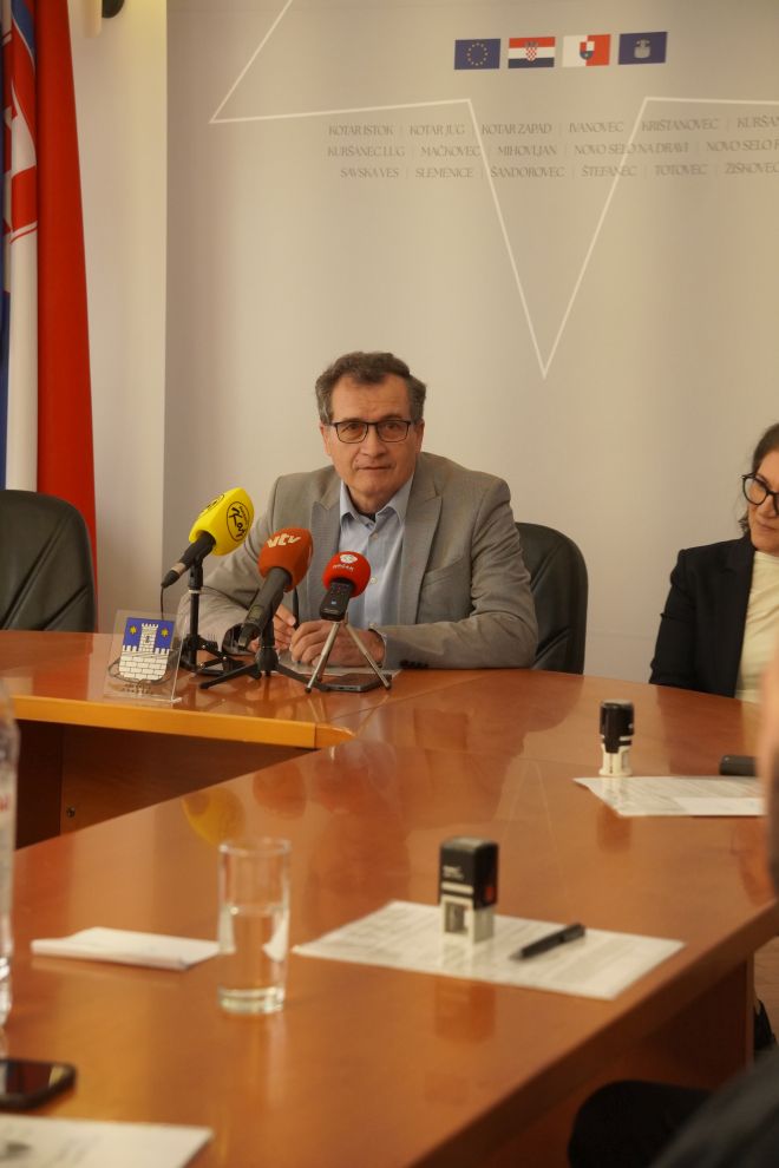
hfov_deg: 18.2
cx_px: 390
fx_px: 2434
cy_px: 584
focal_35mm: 75
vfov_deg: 27.0
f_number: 4
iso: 2000
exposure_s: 1/160
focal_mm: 50
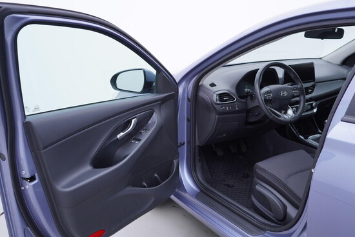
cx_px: 178
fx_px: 355
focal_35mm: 36
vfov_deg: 36.9
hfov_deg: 53.1
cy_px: 118
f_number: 3.2
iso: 125
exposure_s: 1/50
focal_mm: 24
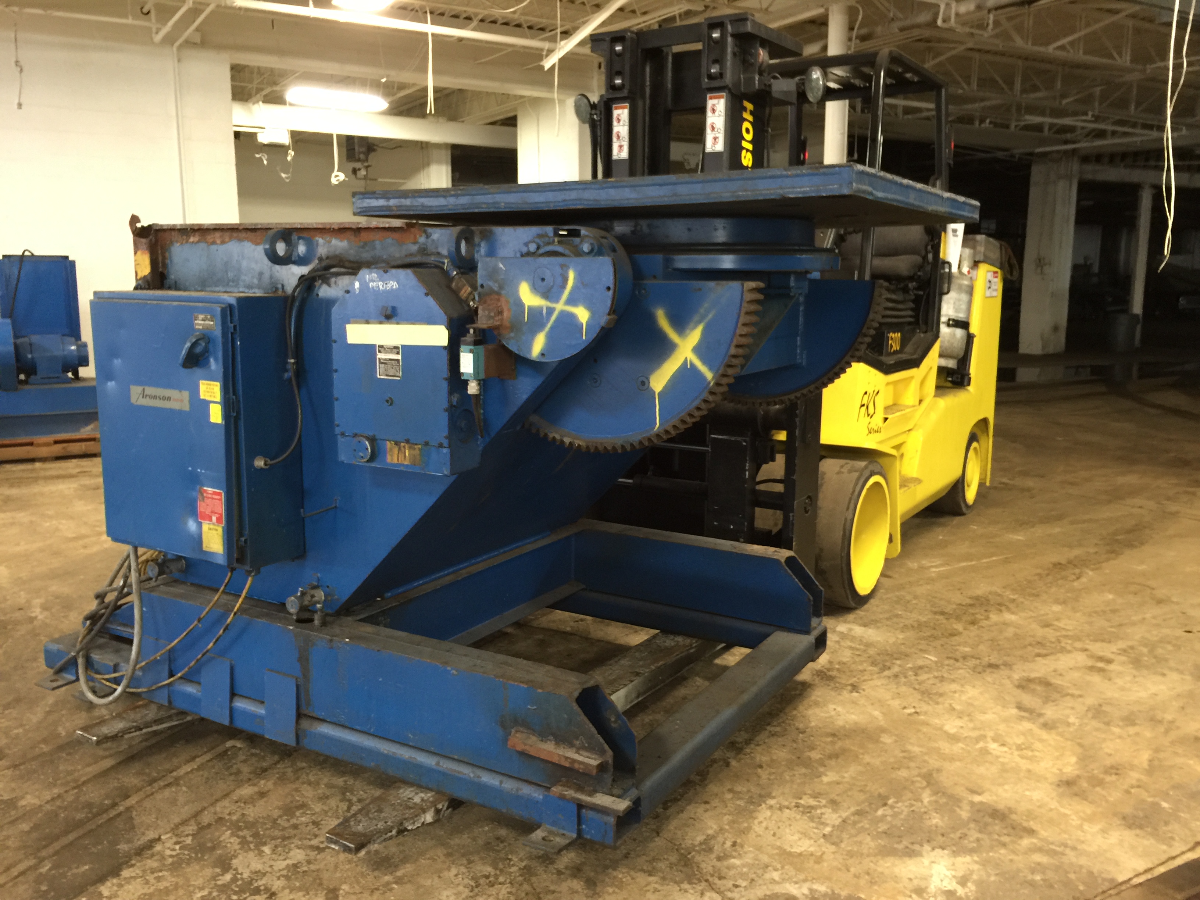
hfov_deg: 61.7
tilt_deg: -8.2
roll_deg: +0.0
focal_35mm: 29
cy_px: 450
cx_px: 600
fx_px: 1005
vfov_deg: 48.2
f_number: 2.2
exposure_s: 1/4
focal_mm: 4.15
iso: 64
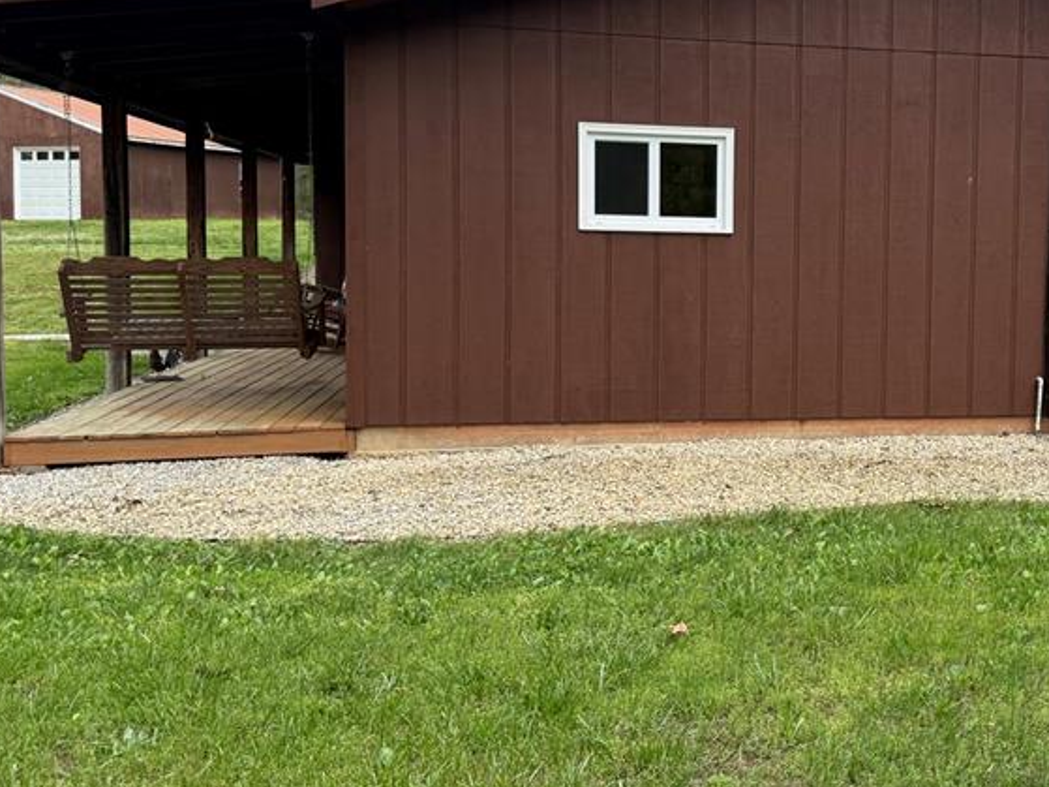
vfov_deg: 32.8
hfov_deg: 41.1
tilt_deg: -0.5
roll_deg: -0.4
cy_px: 316
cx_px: 846
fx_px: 1333
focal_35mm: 44
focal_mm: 6.76
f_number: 1.78
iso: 100
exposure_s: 1/1653
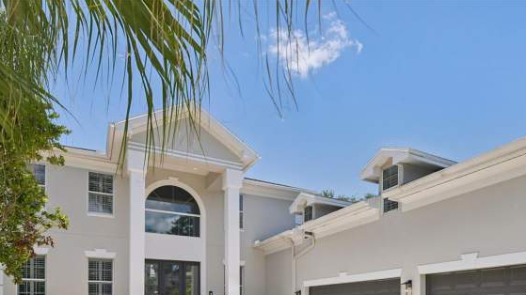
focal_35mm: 24
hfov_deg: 76.1
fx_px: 335
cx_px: 292
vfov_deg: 44.5
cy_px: 249
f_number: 8
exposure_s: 1/2000
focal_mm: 16
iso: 400
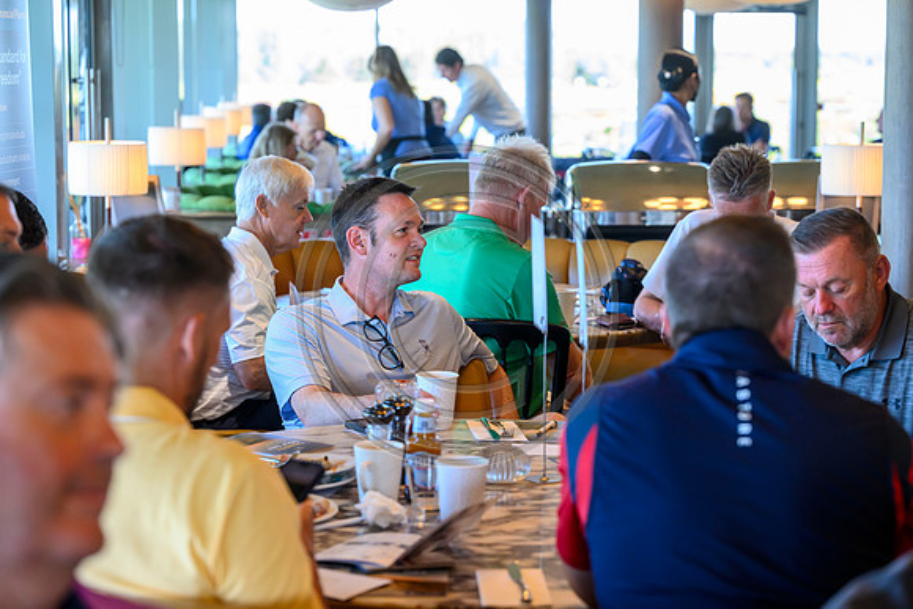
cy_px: 304
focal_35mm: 83
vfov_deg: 16.5
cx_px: 456
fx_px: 2105
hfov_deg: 24.5
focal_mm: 83
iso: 2500
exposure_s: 1/320
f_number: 4
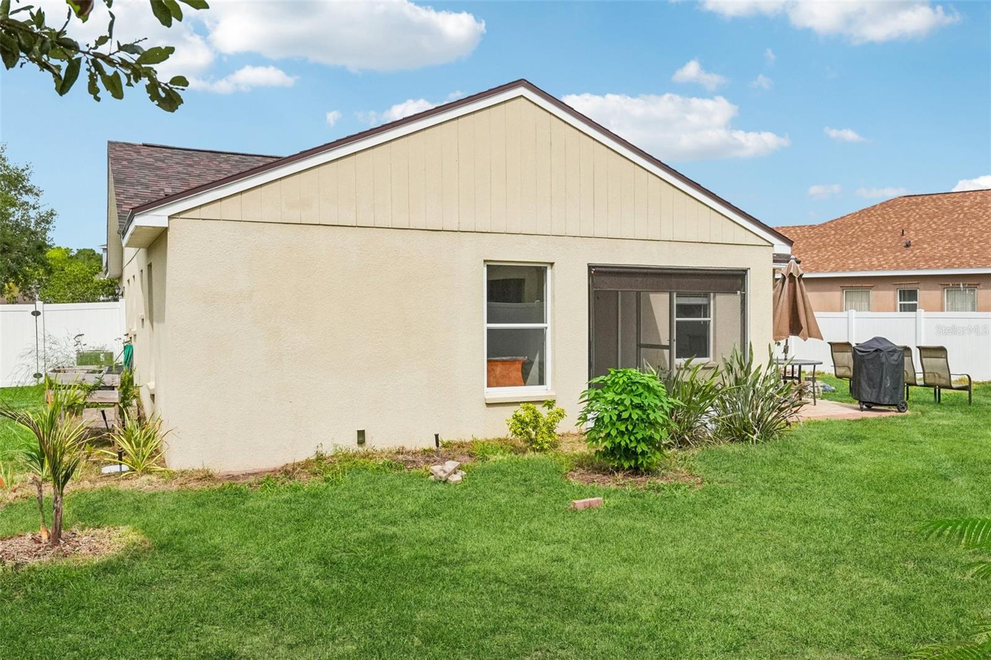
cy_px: 330
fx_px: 826
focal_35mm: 30
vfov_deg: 43.6
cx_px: 496
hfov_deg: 61.9
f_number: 8
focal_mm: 20
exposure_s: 1/5000
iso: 800
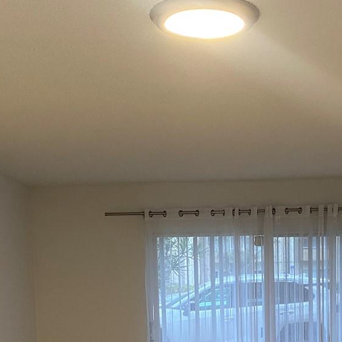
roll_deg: +2.0
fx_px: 727
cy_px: 341
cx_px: 215
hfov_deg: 26.4
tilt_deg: -7.2
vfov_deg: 25.2
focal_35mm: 65
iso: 250
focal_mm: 4.25
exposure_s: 1/60
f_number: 1.8
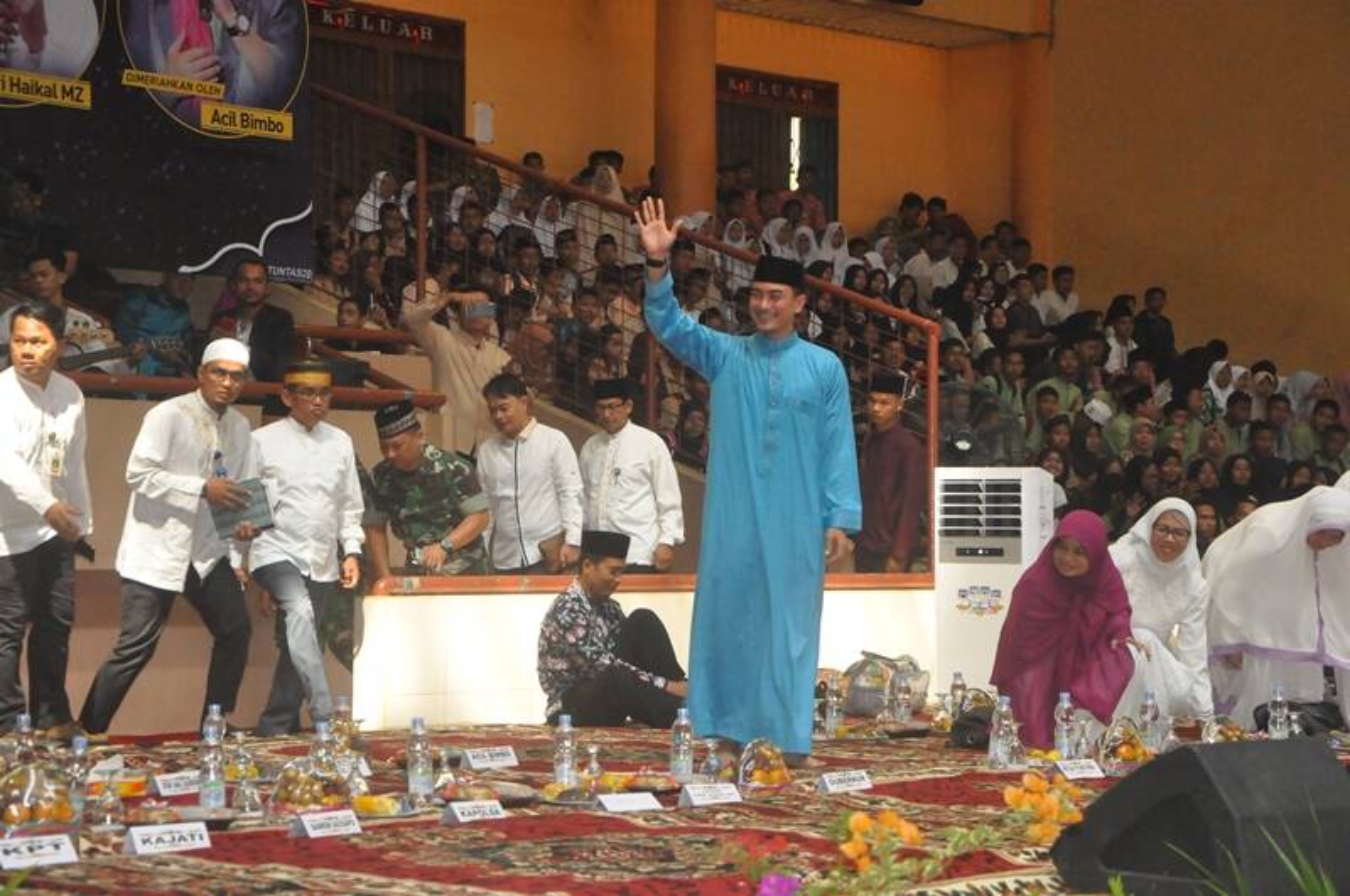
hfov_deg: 23.4
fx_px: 3258
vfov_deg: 15.7
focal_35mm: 87
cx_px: 675
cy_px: 448
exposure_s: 1/160
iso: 3200
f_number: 5.6
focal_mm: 58
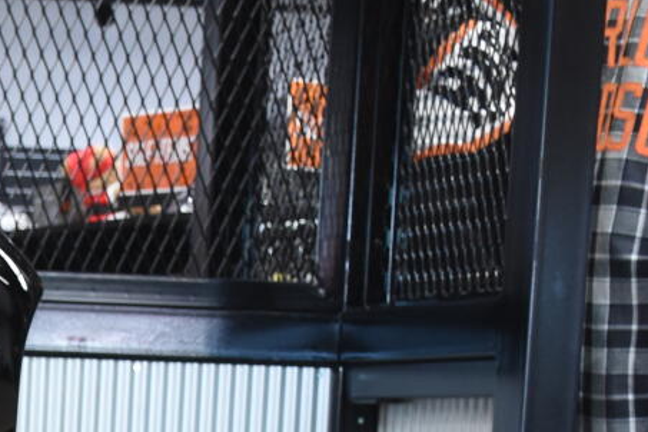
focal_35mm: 152
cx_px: -571
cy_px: 687
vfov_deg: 8.8
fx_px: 2739
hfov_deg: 12.2
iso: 800
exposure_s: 1/60
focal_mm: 23
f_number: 5.6
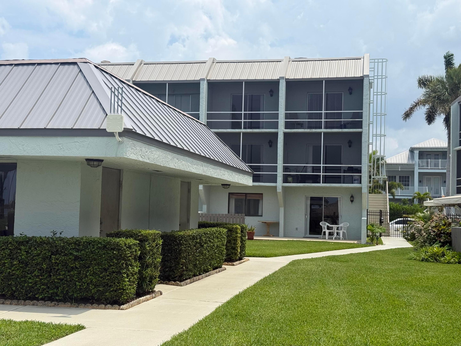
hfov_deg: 39.7
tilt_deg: +4.6
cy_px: 173
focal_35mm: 48
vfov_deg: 30.3
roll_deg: -0.8
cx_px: 230
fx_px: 639
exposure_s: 1/4878
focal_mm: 6.76
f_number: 1.78
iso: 64
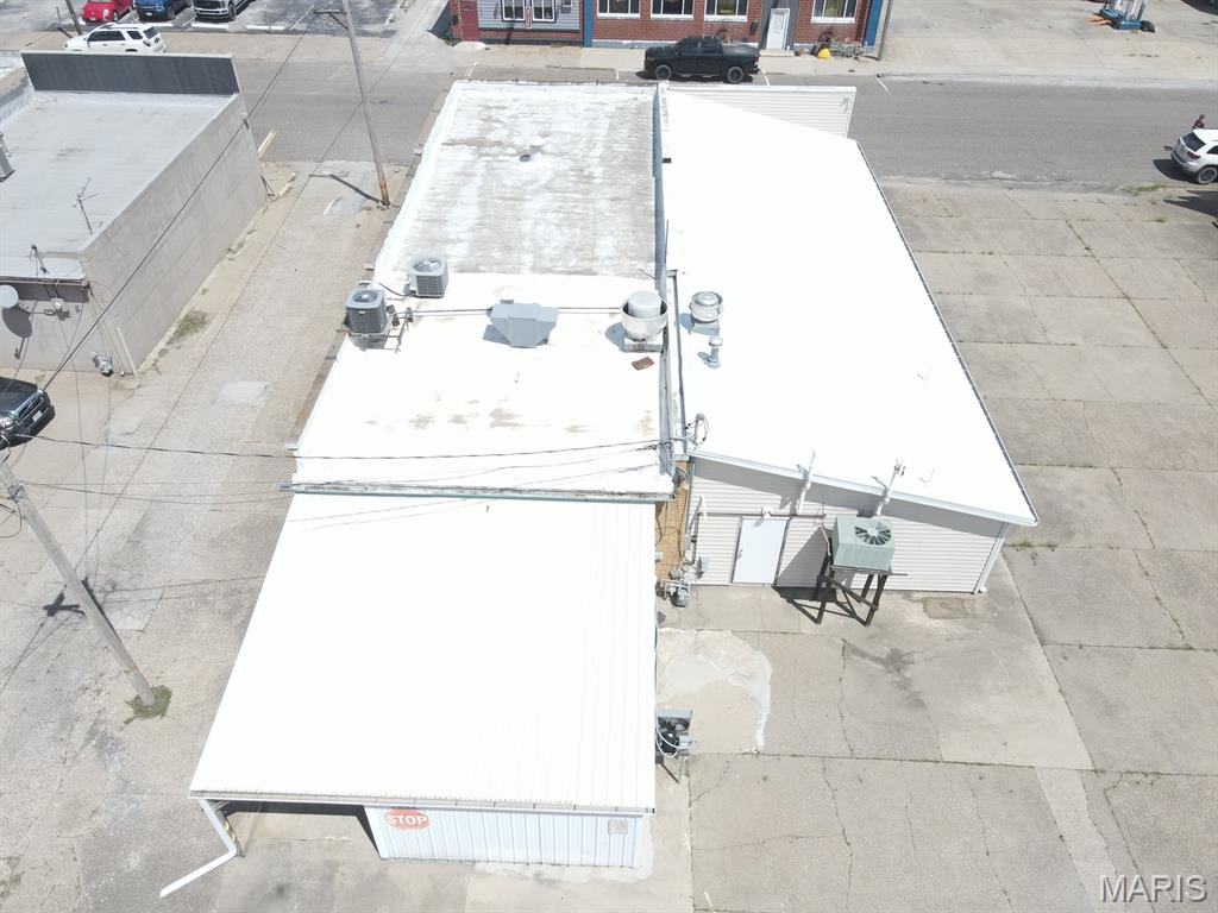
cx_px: 609
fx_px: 844
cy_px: 456
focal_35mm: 24
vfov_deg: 56.8
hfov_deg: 71.6
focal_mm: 4.5
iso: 100
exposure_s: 1/800
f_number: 2.8
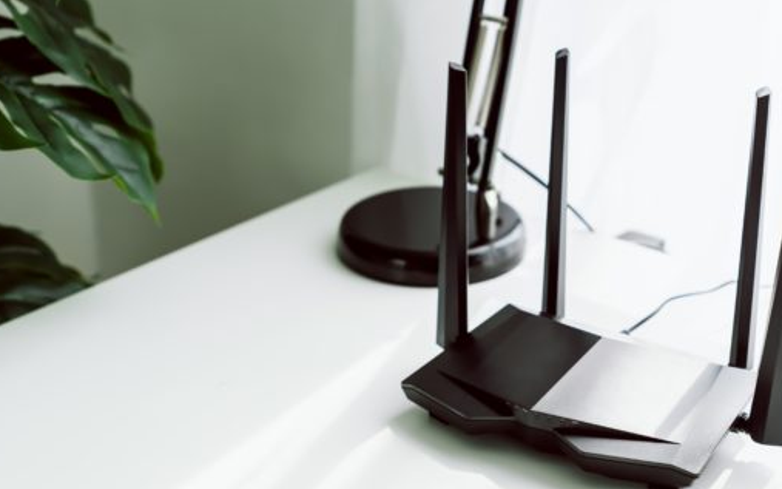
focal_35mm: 90
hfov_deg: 23.0
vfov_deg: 14.5
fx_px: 1918
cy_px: 326
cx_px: 449
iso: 100
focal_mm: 70
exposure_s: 1/80
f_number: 4
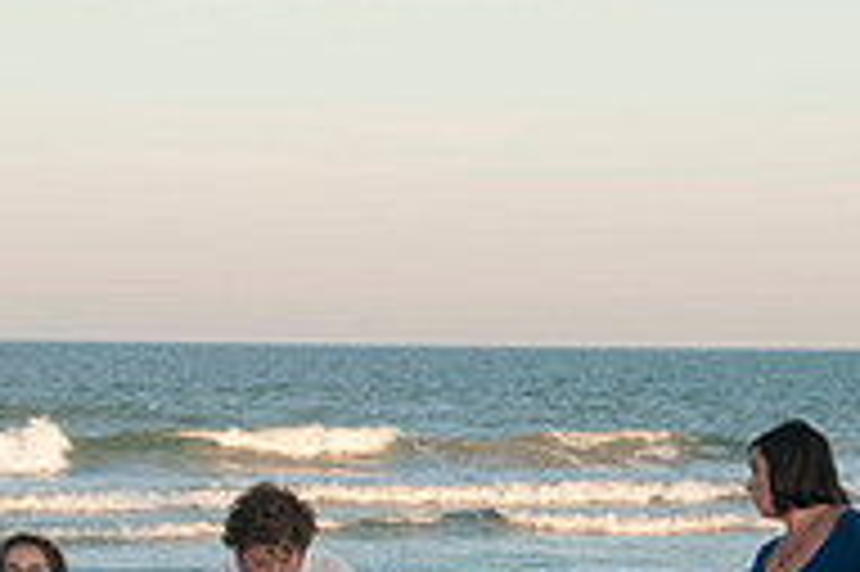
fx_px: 5442
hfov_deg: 9.0
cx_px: 549
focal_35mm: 228
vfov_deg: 6.0
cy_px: 561
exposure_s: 1/160
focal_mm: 50
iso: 100
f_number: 5.6
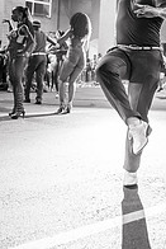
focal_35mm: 55
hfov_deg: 24.5
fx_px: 380
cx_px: 115
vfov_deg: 35.8
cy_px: 79
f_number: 2.2
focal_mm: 24
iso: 2500
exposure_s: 1/200
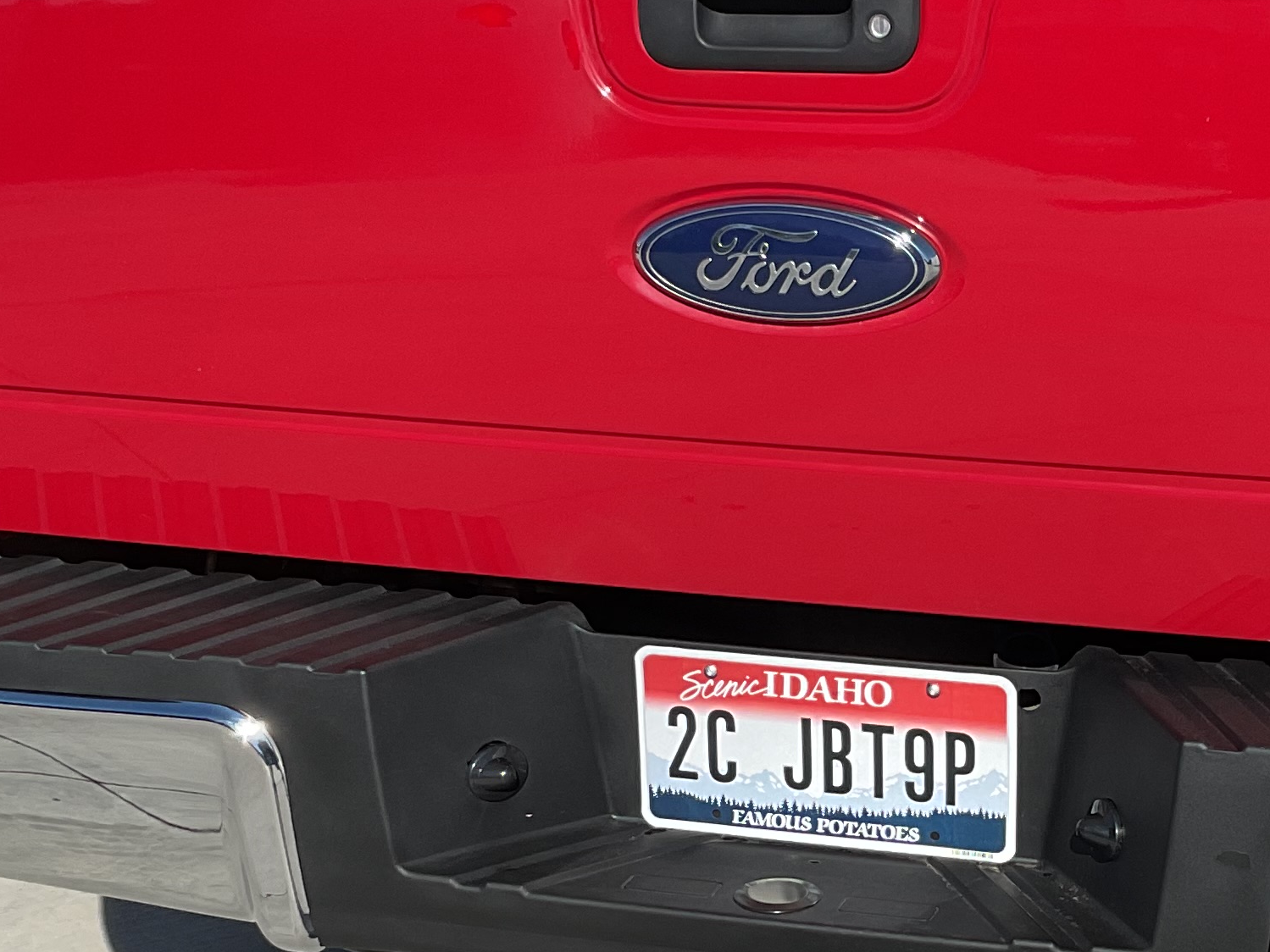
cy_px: 750
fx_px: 2861
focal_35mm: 78
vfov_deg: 18.7
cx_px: 899
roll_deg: +1.2
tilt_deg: -23.8
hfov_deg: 24.8
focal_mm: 3
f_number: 1.8
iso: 16
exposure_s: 1/2427
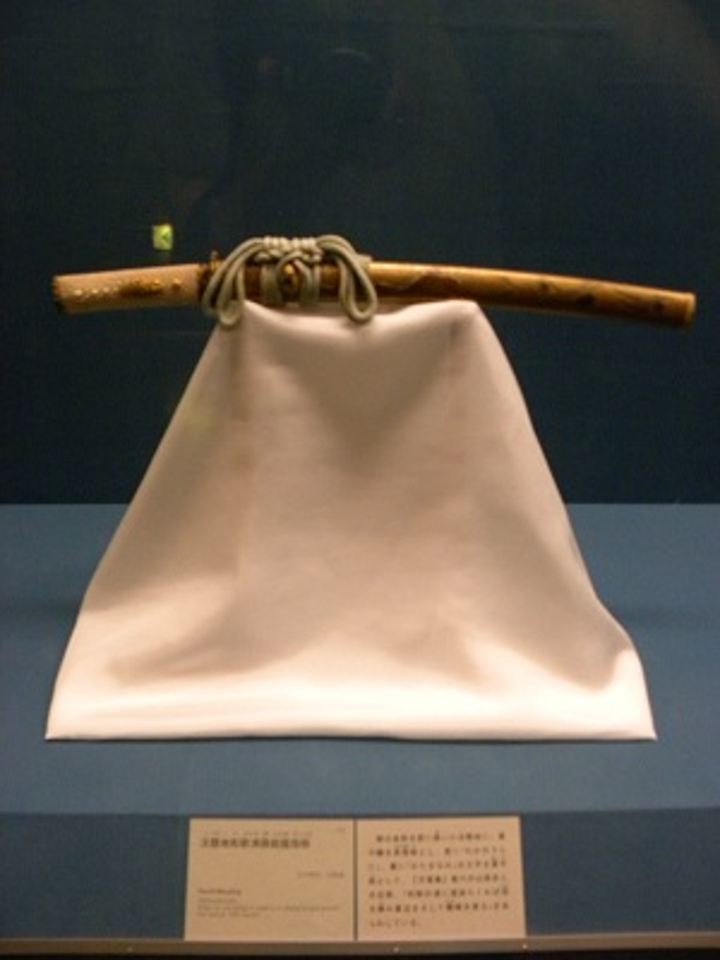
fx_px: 804
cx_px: 360
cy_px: 480
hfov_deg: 48.2
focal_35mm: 29
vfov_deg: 61.7
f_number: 2.8
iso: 400
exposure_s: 1/11.2
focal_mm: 5.2
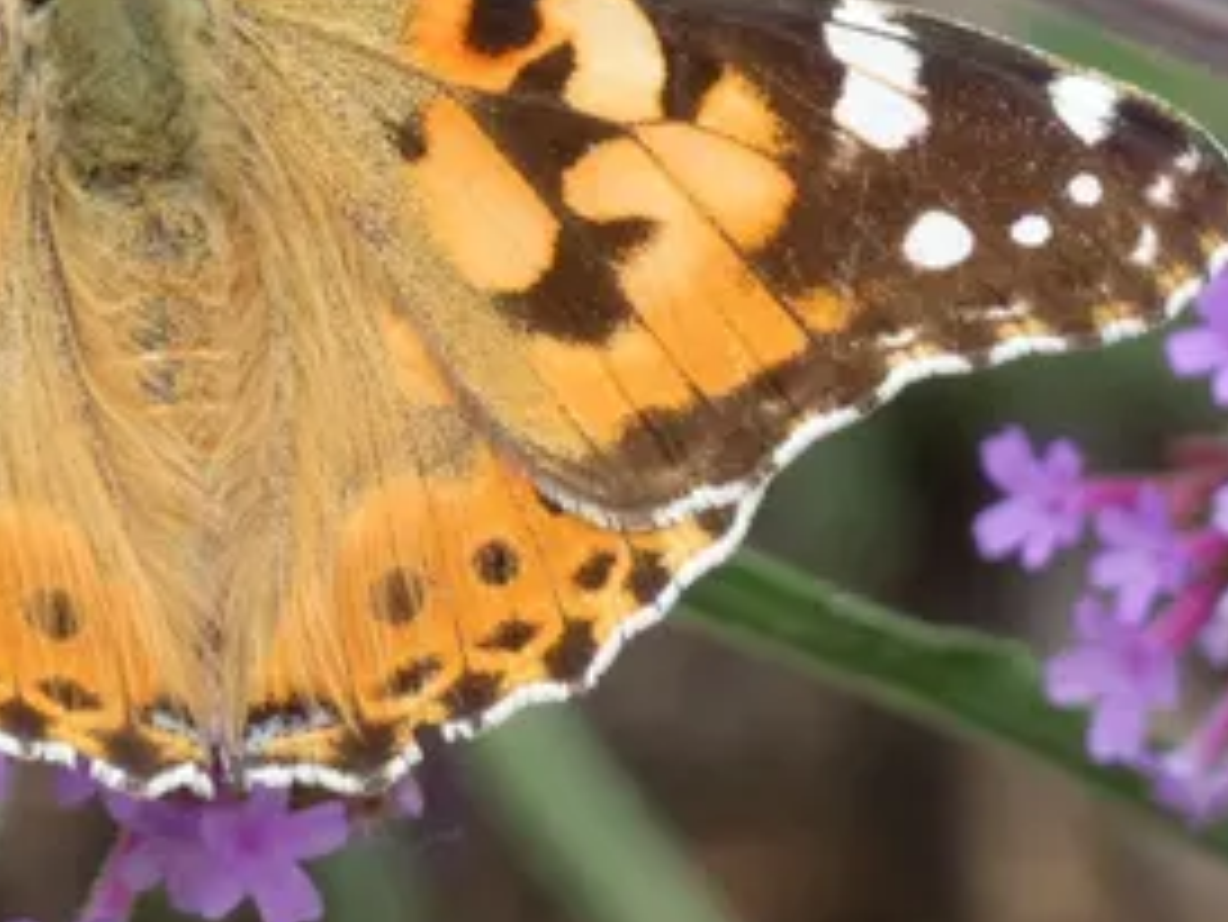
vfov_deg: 1.9
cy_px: 117
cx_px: 274
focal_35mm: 772
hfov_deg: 2.6
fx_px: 27399
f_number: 5.6
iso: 80
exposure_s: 1/80
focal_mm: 58.9
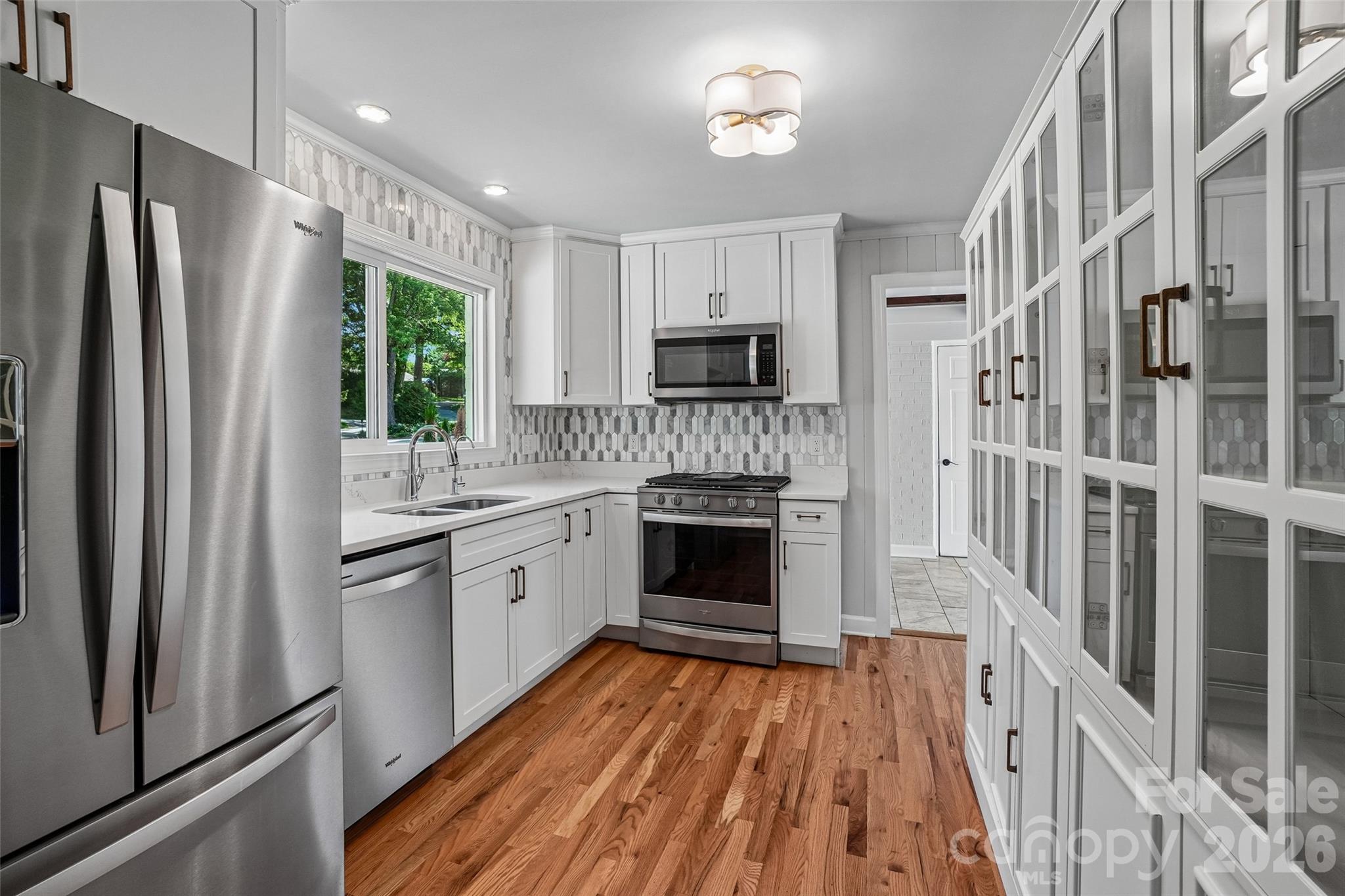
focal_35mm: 15
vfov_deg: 77.3
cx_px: 672
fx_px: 560
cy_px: 448
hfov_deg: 100.4
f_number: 8
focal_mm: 10
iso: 400
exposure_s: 1/30
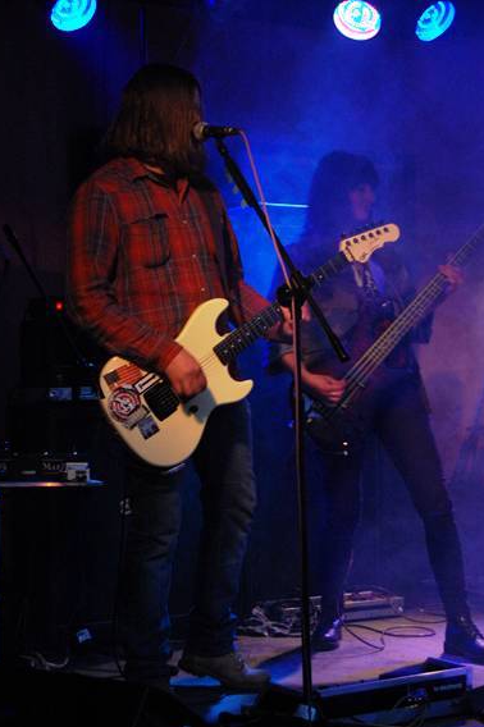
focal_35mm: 76
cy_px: 383
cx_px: 240
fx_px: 1534
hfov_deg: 17.9
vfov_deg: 26.7
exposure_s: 1/50
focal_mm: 48
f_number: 5.6
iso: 800
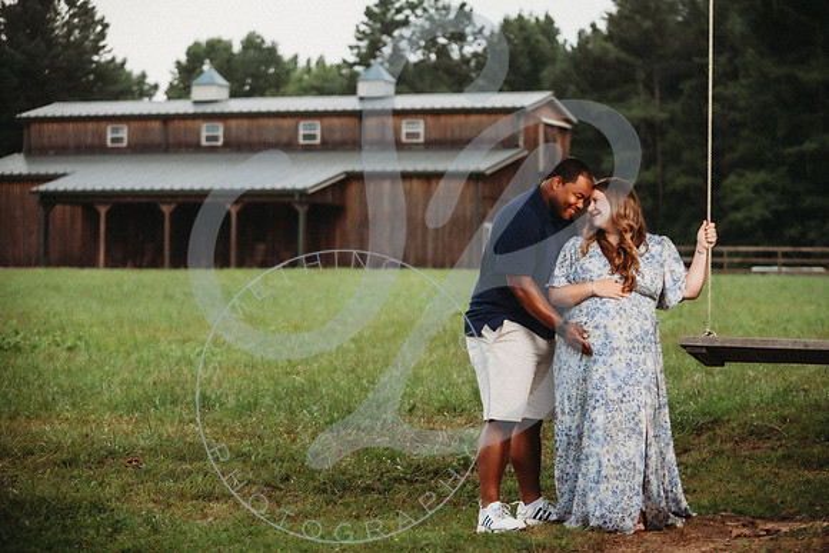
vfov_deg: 14.0
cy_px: 272
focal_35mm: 98
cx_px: 444
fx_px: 2256
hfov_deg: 20.8
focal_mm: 90
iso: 100
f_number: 2.8
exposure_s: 1/125
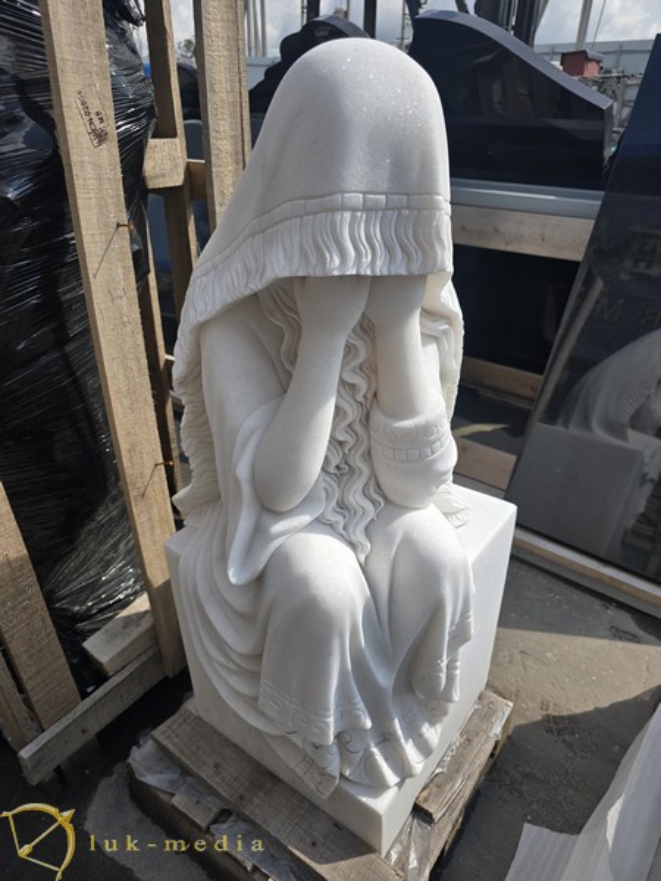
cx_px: 330
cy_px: 440
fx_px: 586
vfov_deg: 73.9
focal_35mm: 23
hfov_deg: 58.9
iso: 12
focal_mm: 6.3
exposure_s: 1/675
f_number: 1.7
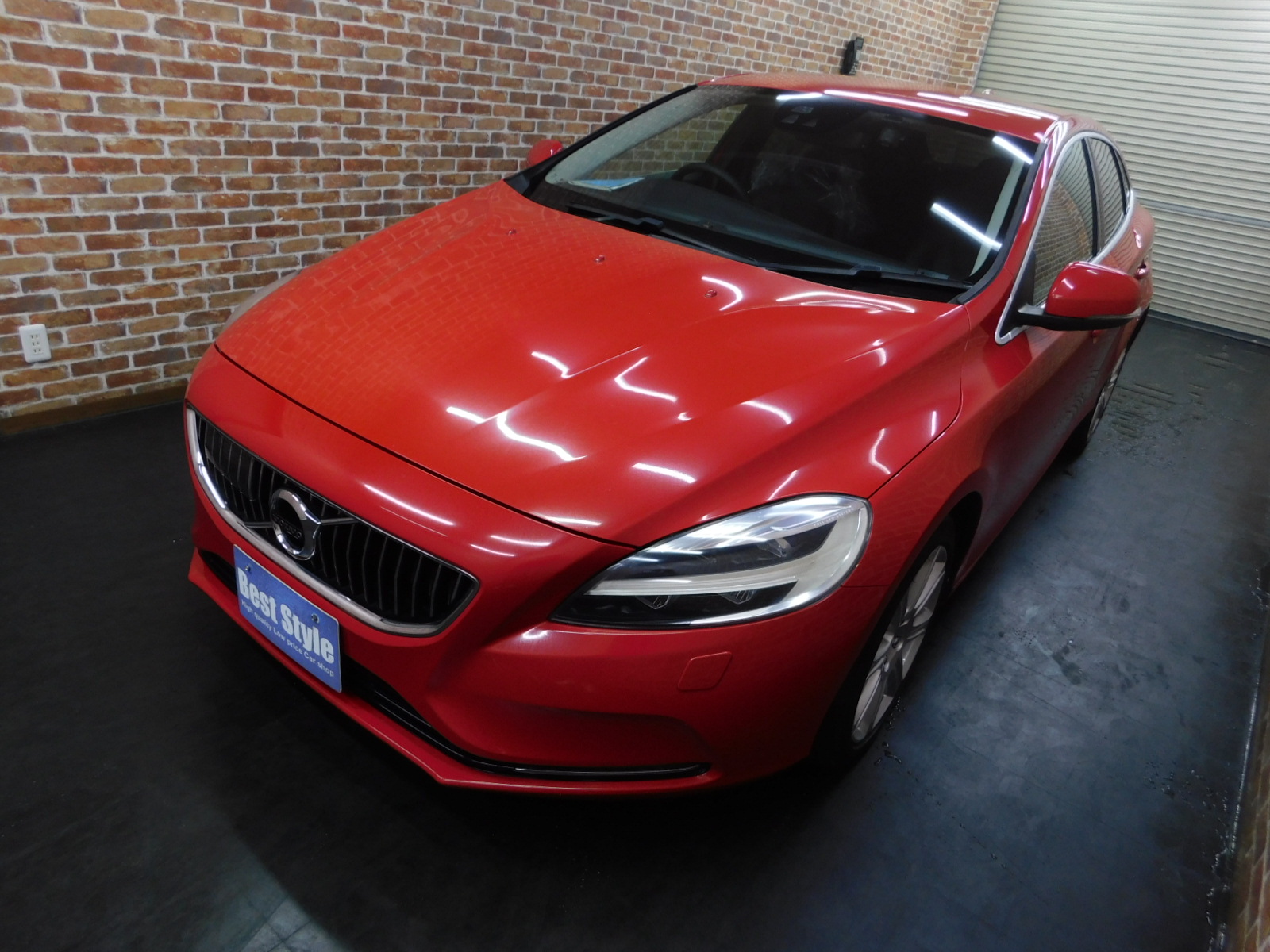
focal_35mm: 23
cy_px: 476
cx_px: 635
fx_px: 844
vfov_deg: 58.9
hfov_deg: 73.9
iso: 125
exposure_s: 1/30
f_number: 3
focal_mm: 4
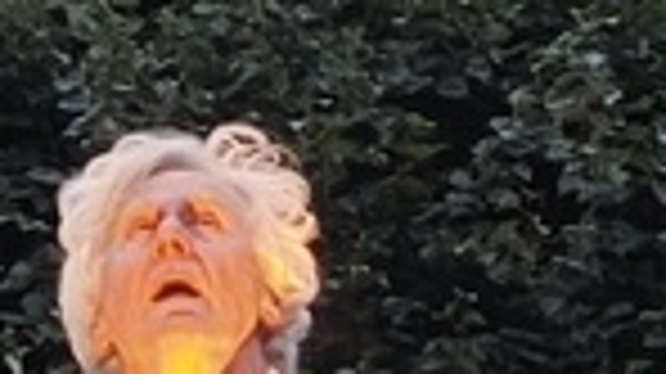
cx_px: 90
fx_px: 12829
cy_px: 1327
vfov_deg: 1.7
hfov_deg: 3.0
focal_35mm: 727
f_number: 2
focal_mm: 8.8
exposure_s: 1/100
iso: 1000
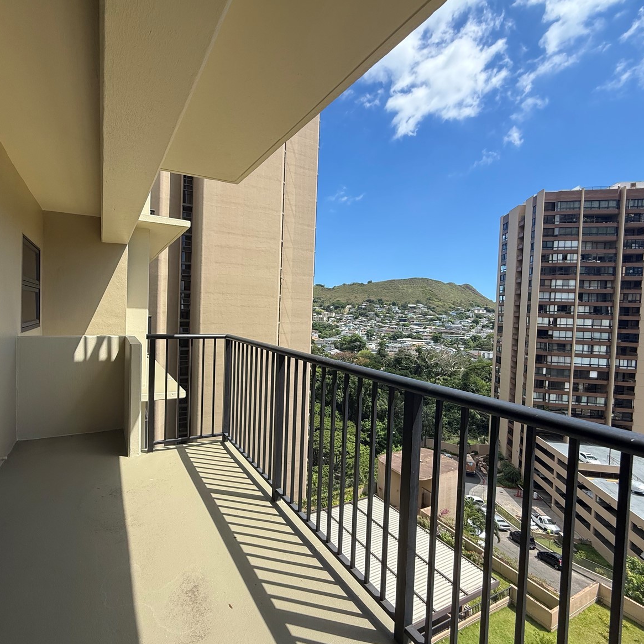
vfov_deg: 84.0
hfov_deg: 83.5
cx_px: 280
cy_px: 322
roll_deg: -2.3
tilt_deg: -2.0
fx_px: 358
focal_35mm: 17
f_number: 2.2
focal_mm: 2.22
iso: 50
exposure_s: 1/1534
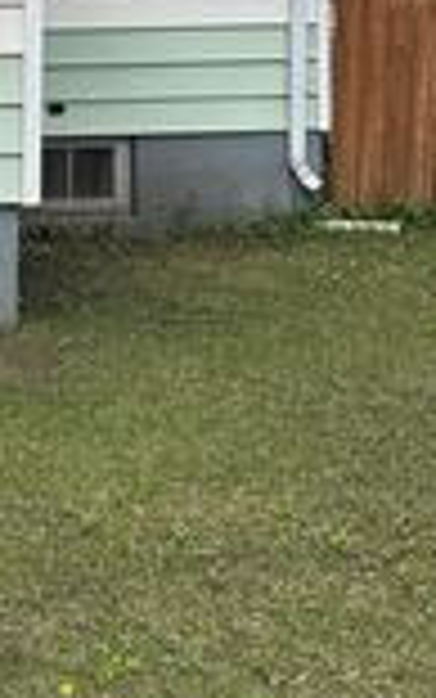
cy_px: 97
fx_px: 1558
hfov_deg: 13.4
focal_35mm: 82
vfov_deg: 24.6
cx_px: -472
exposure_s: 1/1767
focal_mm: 6.76
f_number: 1.78
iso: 80
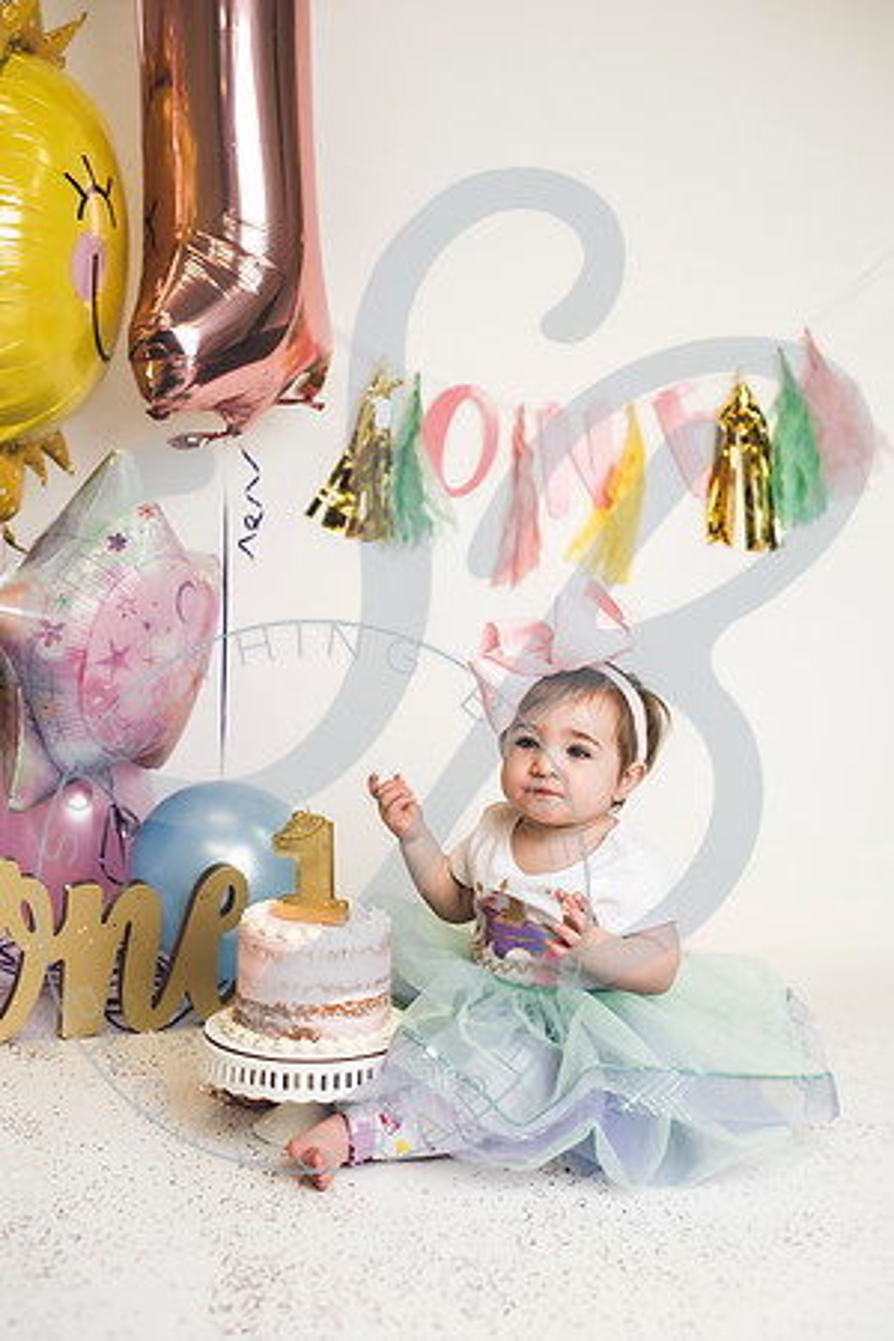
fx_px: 1862
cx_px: 447
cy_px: 670
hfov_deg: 27.0
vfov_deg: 39.6
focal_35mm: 50
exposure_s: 1/160
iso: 200
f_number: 2.8
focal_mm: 50
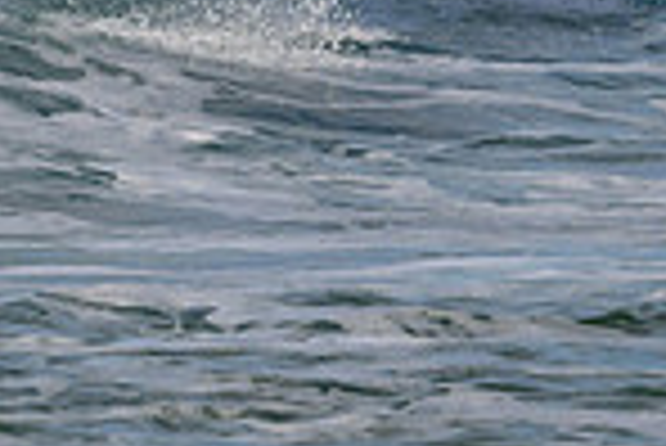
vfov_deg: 0.8
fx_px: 32610
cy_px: -246
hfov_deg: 1.2
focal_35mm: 1761
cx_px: -392
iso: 1000
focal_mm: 450
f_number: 11
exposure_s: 1/2000
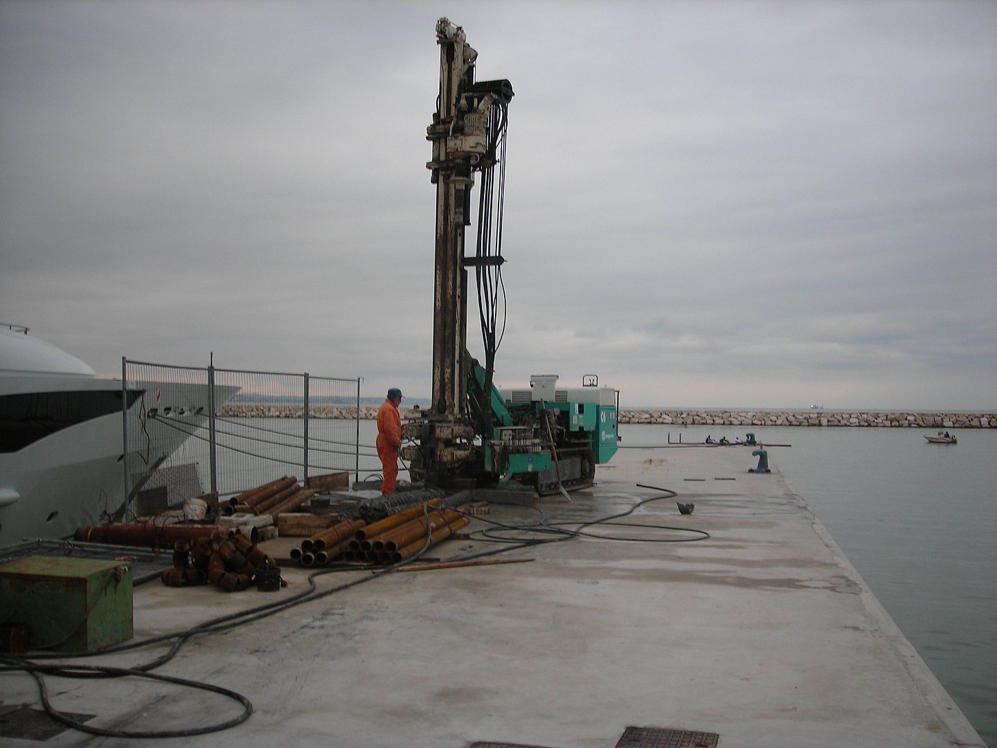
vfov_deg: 37.7
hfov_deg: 49.0
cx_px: 498
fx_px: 1094
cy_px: 374
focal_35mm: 38
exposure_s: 1/59.8
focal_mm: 6.3
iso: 50
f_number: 3.2
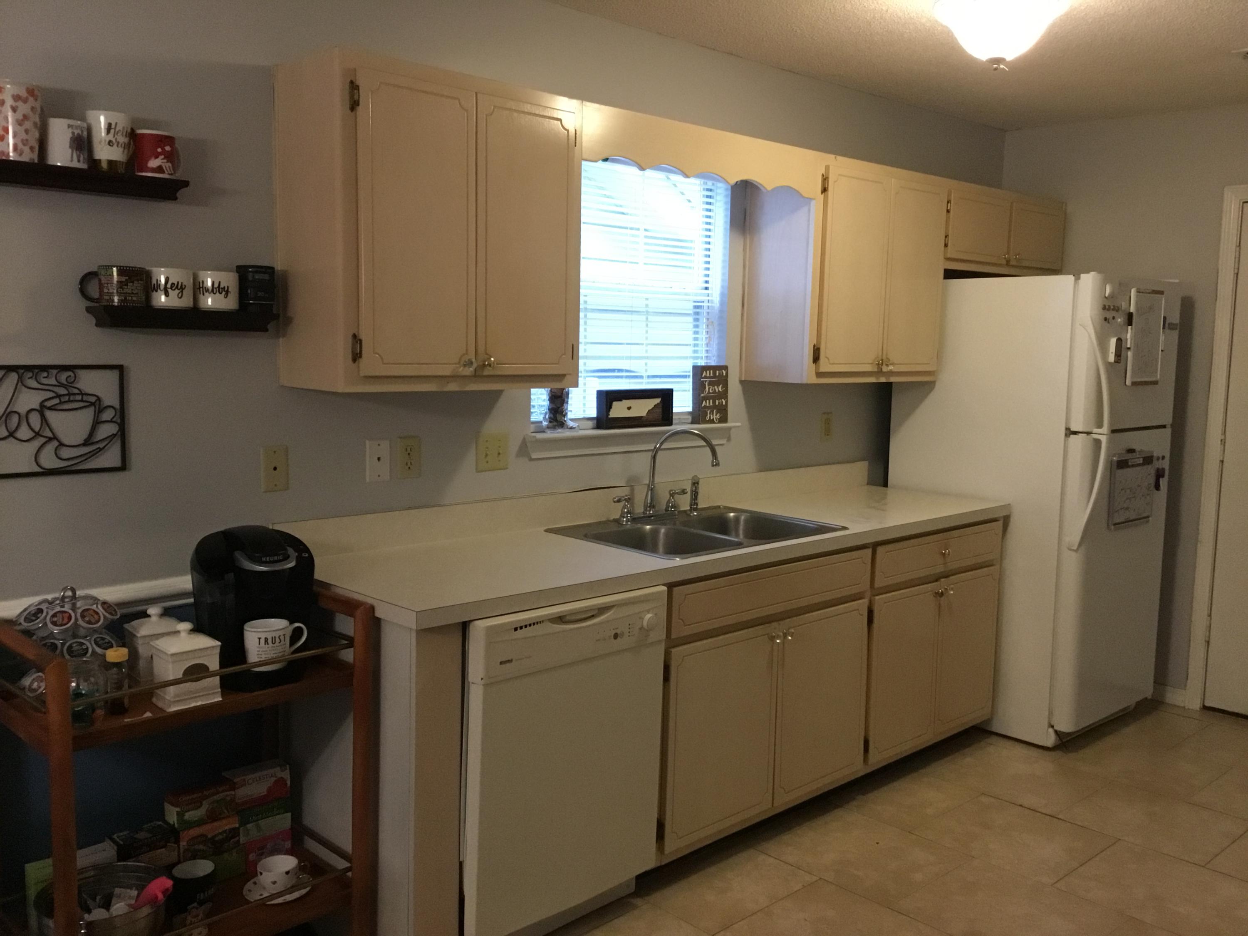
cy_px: 468
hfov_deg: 58.4
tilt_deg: -6.9
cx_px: 624
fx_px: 1118
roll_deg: -1.4
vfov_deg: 45.4
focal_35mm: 31
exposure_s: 1/30
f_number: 2.4
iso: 200
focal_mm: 3.3
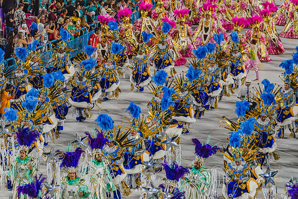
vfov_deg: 7.9
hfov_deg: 11.7
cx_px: 149
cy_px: 100
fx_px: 1449
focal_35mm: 175
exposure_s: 1/320
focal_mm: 175
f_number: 5.3
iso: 1600
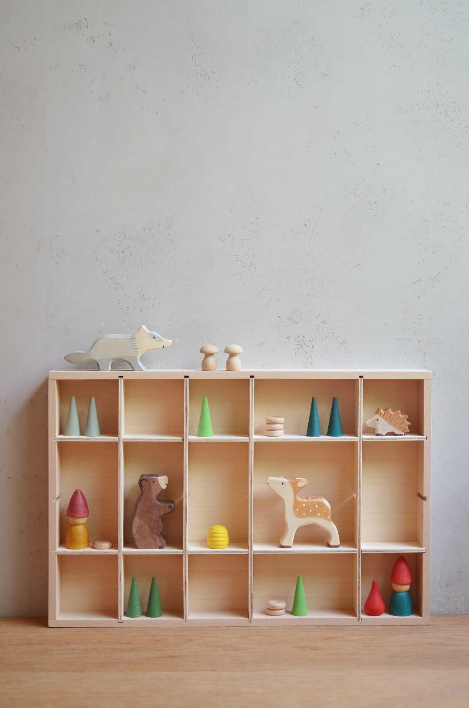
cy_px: 354
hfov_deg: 25.6
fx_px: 1031
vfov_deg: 37.9
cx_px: 234
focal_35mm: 52
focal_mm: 35
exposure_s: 1/100
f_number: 2
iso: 100
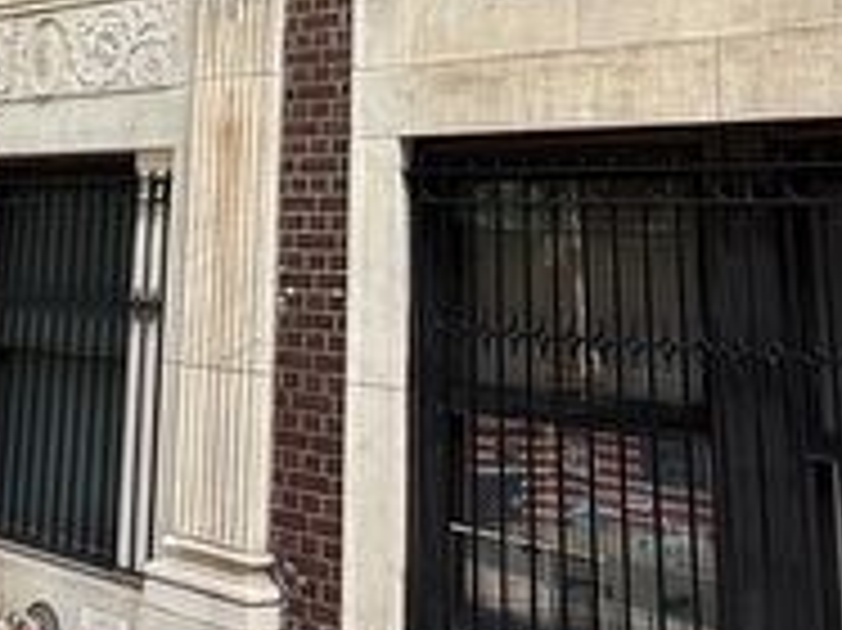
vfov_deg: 22.6
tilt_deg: +16.0
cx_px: 77
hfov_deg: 30.7
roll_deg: -4.1
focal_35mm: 60
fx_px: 1459
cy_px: -112
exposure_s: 1/351
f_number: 2.2
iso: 50
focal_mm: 2.22
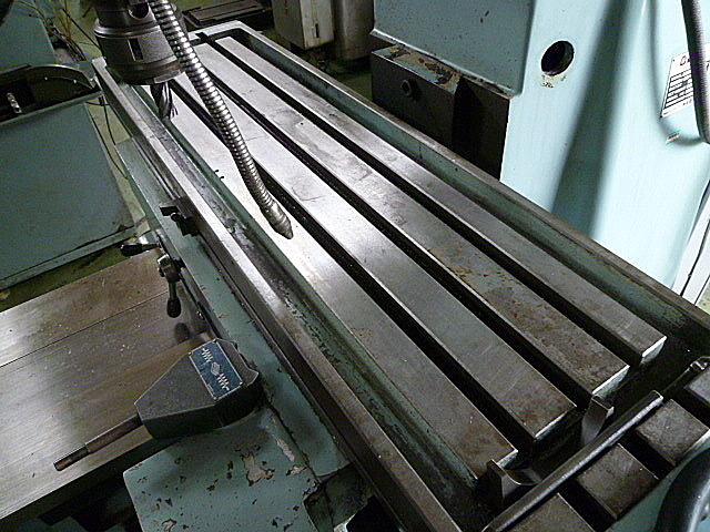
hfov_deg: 69.4
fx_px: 513
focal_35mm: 25
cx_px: 355
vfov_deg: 54.9
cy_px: 266
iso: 400
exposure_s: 1/8
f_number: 2.8
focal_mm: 4.5
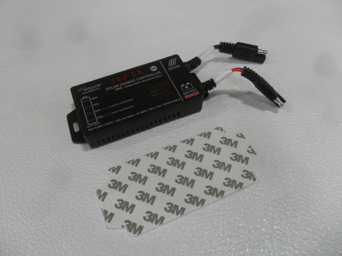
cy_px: 128
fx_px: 267
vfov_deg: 51.4
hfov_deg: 65.3
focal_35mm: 27
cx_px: 171
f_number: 3.5
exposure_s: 1/45
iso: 200
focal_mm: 4.9
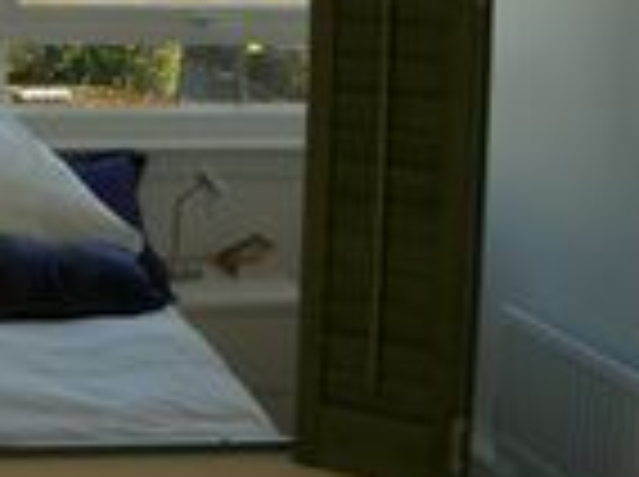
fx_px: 1677
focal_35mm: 91
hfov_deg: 20.3
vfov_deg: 16.1
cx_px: -117
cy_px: 81
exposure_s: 1/200
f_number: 2.6
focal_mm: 5.8
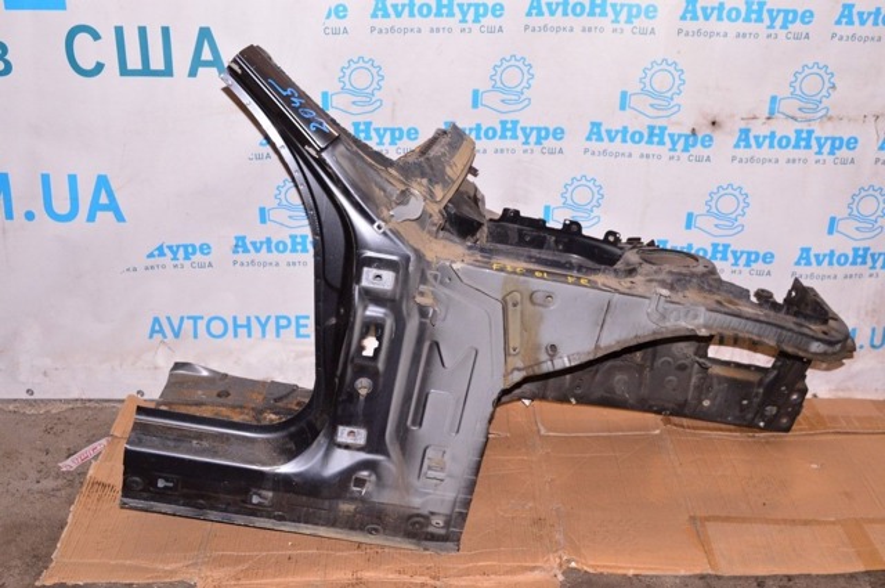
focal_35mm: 39
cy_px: 294
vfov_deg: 34.1
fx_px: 958
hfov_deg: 49.6
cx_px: 442
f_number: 8
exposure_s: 1/200
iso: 1600
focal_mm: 26
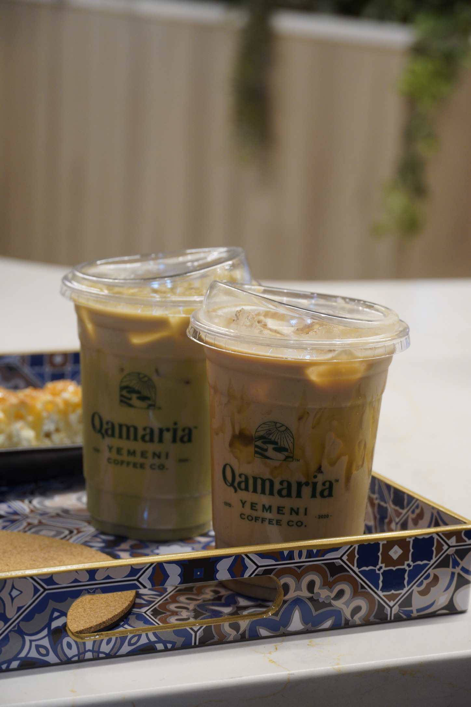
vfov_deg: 22.6
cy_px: 354
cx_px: 236
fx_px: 1766
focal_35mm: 90
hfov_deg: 15.2
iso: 640
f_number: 5.6
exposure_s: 1/50
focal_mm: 60
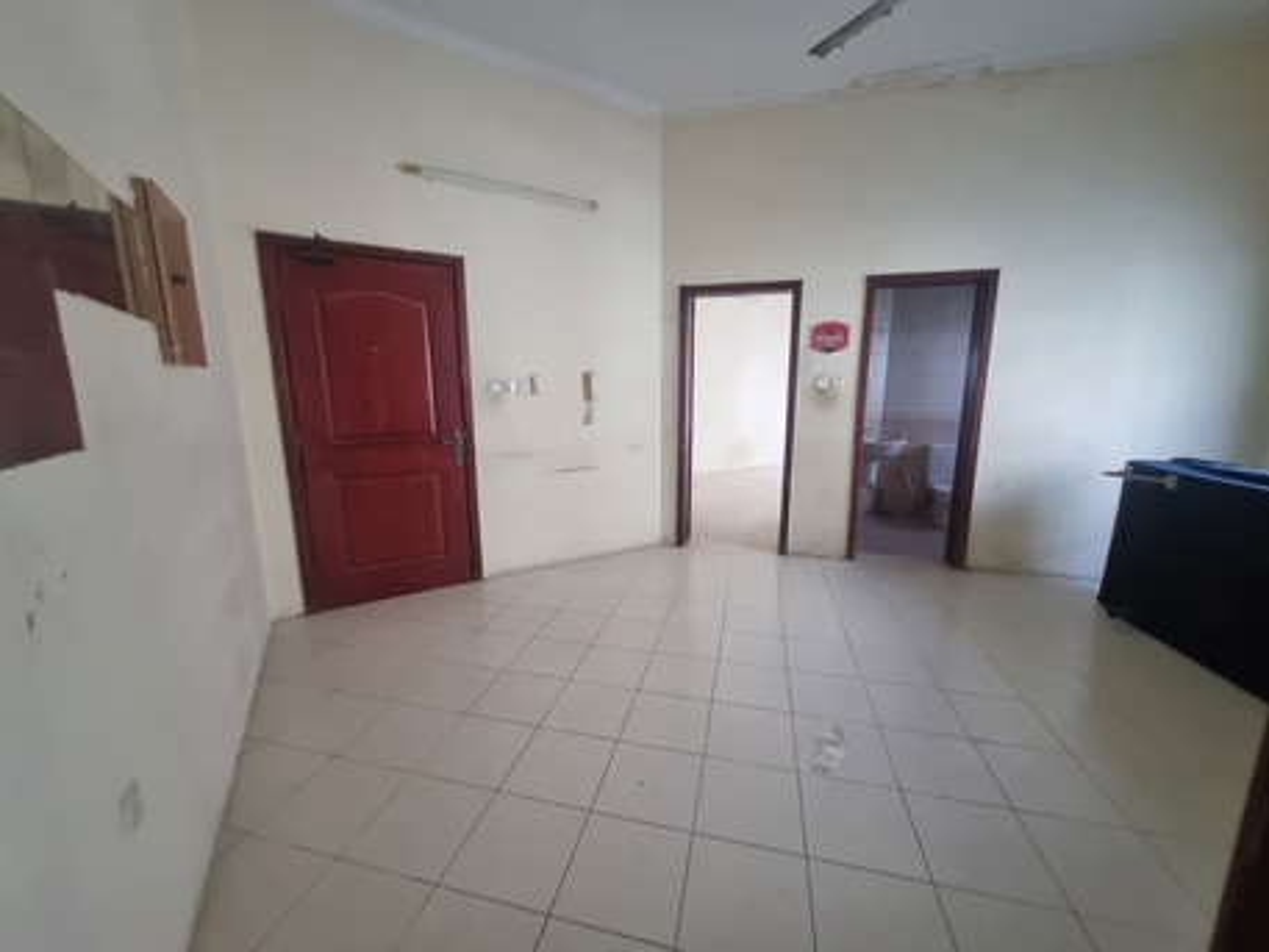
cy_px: 476
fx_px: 477
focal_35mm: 13
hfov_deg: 106.2
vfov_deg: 89.9
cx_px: 634
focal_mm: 1.74
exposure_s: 1/33
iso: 400
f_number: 2.2
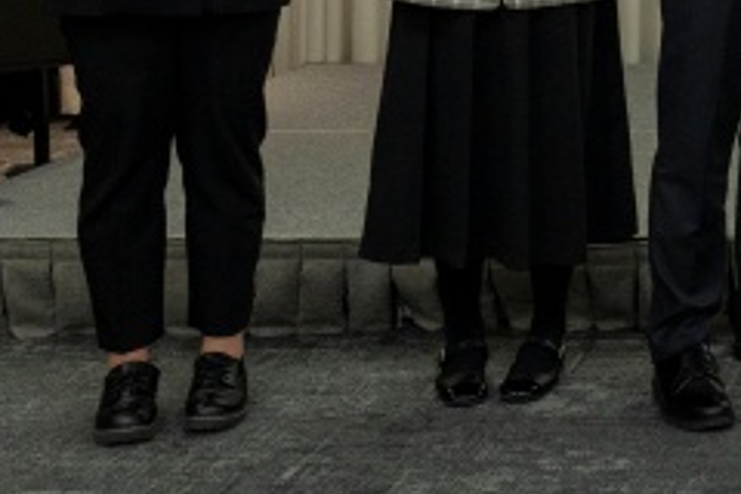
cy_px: -287
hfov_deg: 20.1
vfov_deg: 14.1
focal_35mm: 90
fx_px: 1852
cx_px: 1047
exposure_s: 1/125
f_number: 5.6
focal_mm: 24
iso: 2000
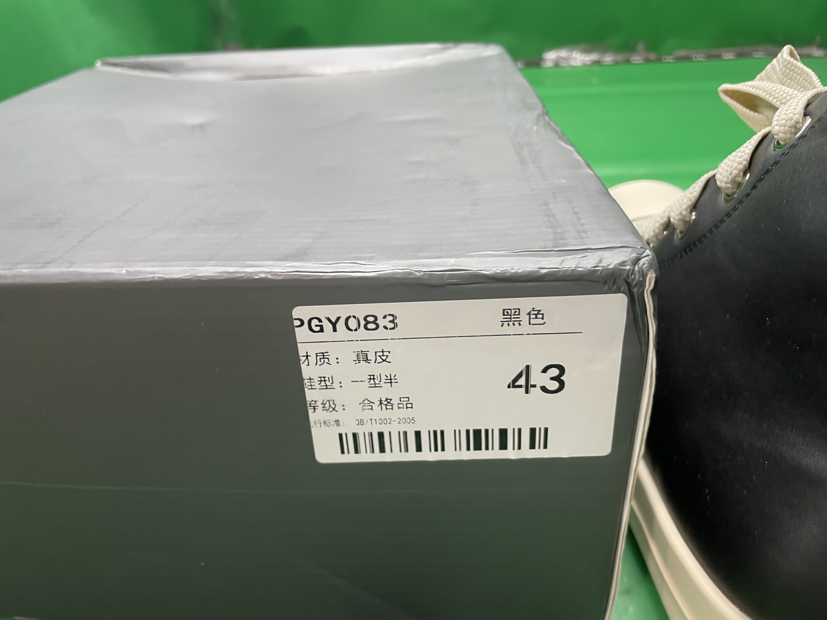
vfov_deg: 53.1
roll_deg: +3.0
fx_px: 621
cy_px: 310
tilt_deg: -27.4
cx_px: 414
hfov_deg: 67.3
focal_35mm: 26
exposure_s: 1/50
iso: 64
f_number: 1.6
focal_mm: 4.2
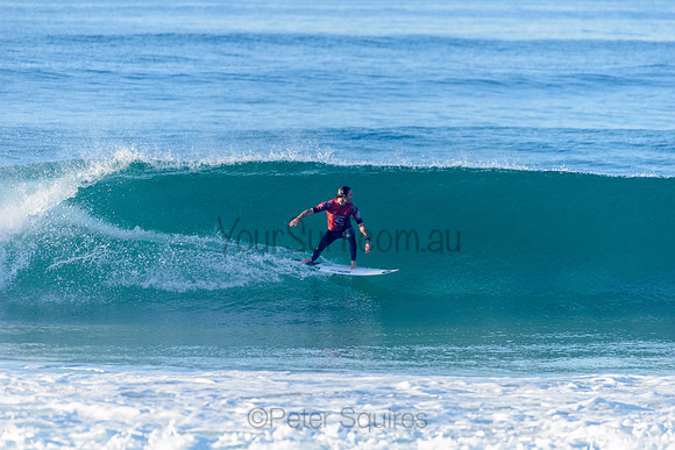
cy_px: 225
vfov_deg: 2.8
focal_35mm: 500
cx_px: 338
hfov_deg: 4.1
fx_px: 9379
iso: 560
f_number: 5.6
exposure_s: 1/2000
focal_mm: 500
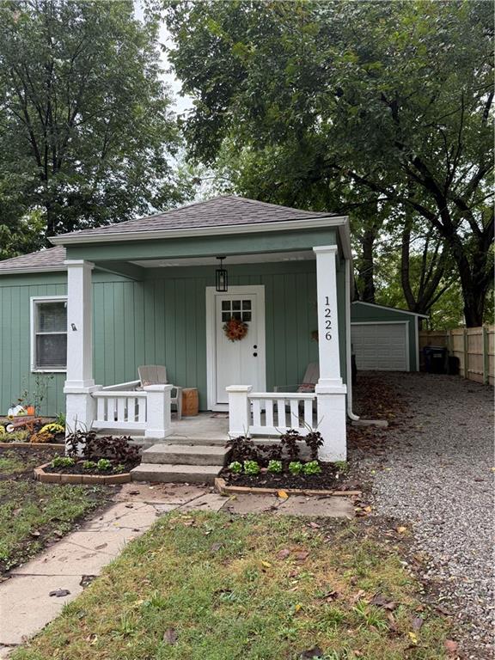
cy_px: 330
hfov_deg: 56.8
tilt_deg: -0.1
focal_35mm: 24
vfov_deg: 71.6
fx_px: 458
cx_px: 248
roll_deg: +0.9
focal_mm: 6.76
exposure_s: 1/547
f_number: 1.78
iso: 100
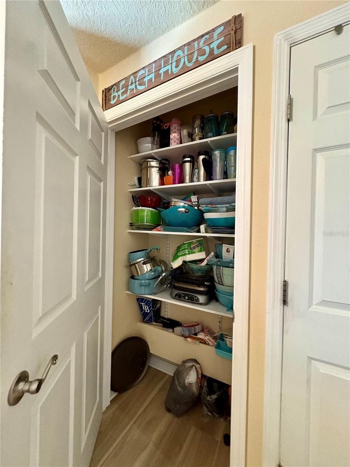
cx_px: 175
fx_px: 189
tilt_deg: +0.7
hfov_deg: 85.7
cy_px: 234
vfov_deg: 102.1
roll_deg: -0.5
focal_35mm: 14
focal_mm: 2.22
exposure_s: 1/60
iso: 640
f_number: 2.2
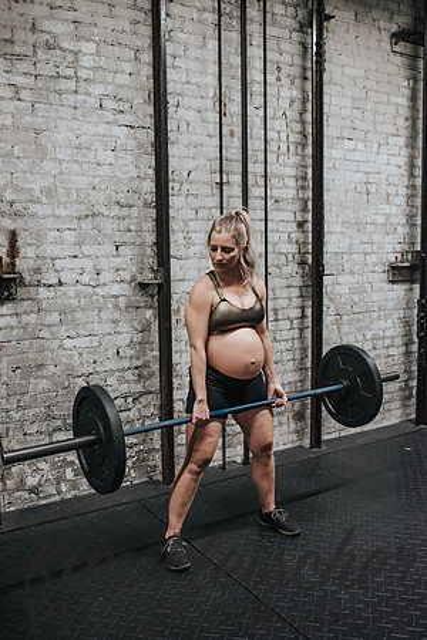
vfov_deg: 54.4
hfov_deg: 37.9
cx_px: 214
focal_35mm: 35
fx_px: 623
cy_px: 320
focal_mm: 35
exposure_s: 1/250
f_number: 3.2
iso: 800
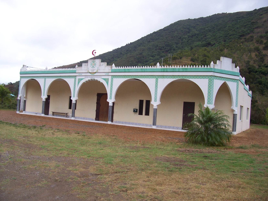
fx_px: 263
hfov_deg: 54.0
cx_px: 134
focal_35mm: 34
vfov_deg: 41.8
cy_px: 100
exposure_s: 1/250
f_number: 2.7
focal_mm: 5.6
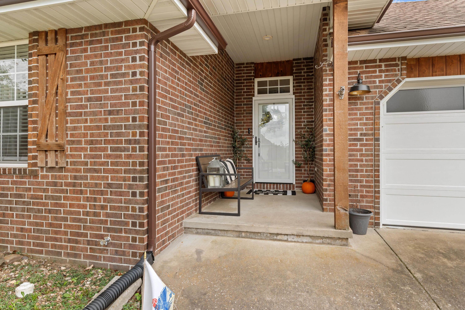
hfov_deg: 84.0
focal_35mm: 20
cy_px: 155
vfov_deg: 61.9
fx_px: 258
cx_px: 232
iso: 400
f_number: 10
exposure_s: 1/30
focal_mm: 20
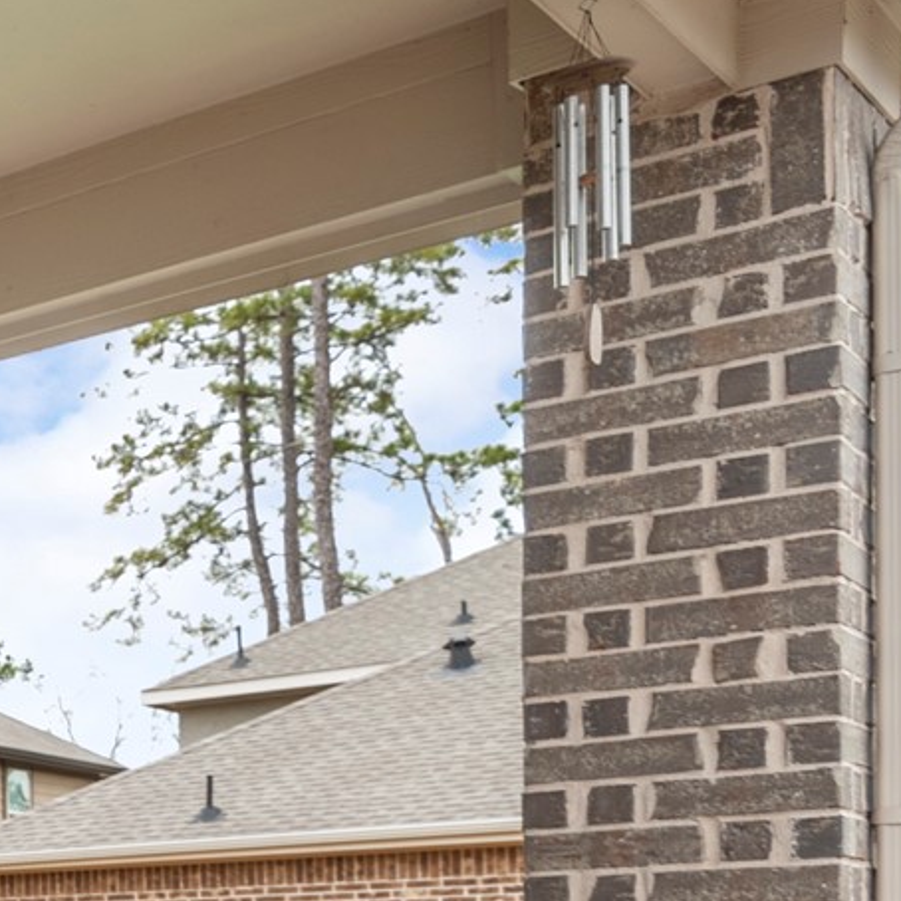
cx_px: -1139
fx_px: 1914
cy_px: 980
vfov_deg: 24.7
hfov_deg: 16.1
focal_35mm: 65
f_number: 7.1
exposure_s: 1/20
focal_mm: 16
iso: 100
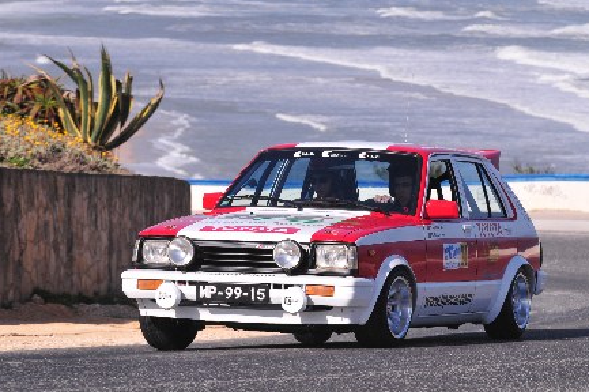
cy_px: 193
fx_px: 3442
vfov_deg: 6.5
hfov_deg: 9.8
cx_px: 305
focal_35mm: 211
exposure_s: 1/800
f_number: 6.3
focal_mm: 135
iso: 250
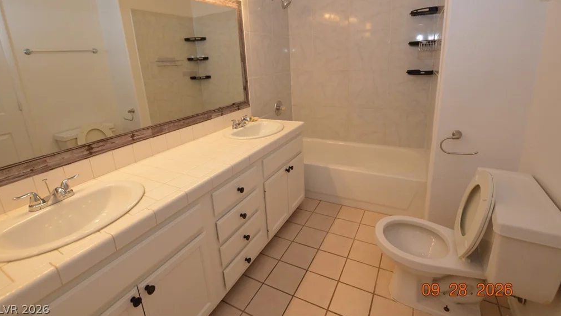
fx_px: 238
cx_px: 280
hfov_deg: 99.4
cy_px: 128
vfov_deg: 66.5
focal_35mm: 16
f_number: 5
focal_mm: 10
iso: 400
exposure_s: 1/100
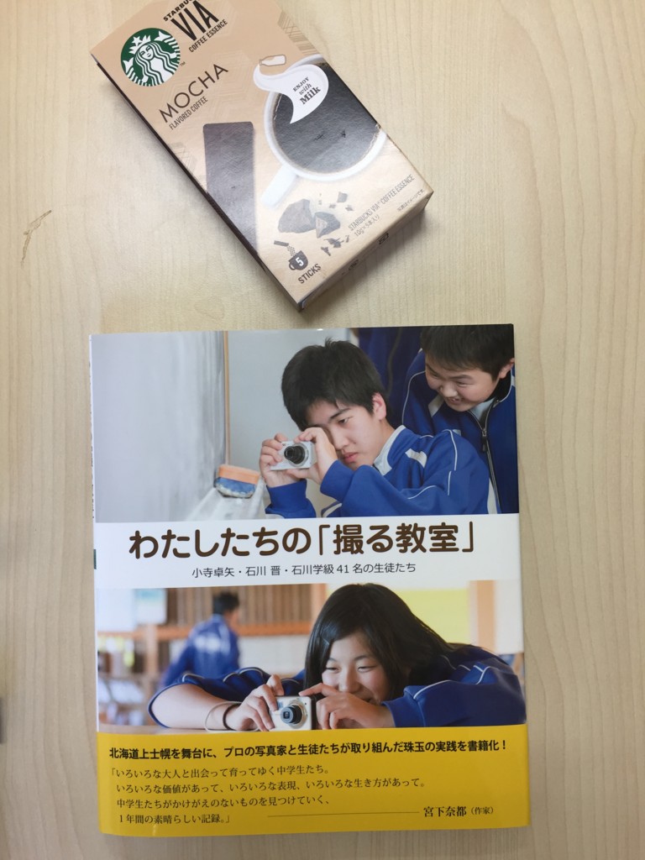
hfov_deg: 48.2
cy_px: 430
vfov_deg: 61.7
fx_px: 720
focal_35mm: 29
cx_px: 322
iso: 40
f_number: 2.2
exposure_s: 1/60
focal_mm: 4.15
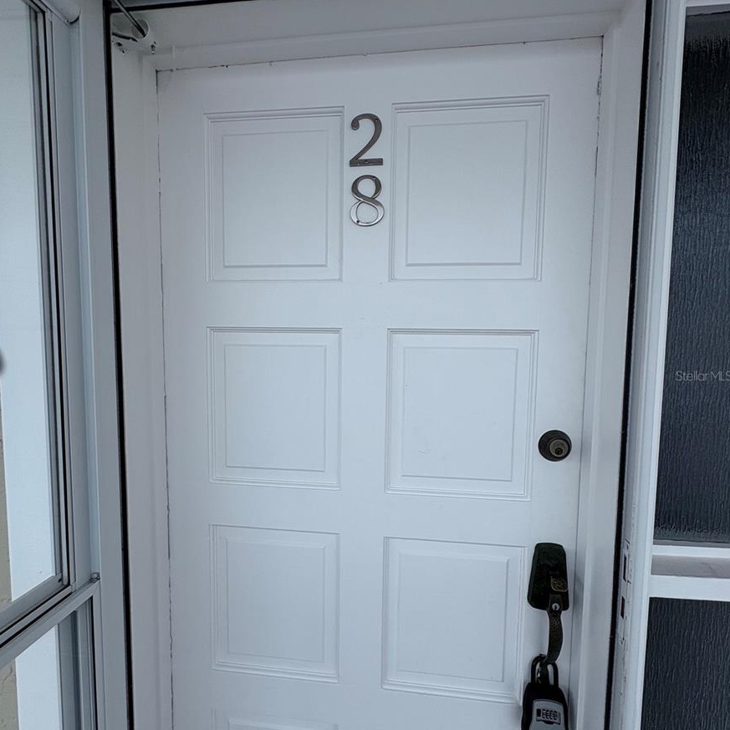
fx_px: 406
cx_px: 359
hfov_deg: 84.0
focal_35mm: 17
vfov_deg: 83.9
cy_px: 375
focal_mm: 2.22
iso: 40
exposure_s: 1/636
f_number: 2.2
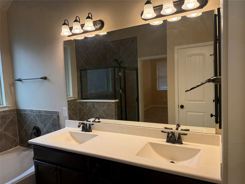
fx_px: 170
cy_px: 92
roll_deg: +3.2
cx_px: 122
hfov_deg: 71.6
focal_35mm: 24
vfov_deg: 56.8
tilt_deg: -4.4
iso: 200
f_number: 1.78
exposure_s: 1/120
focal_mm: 6.76
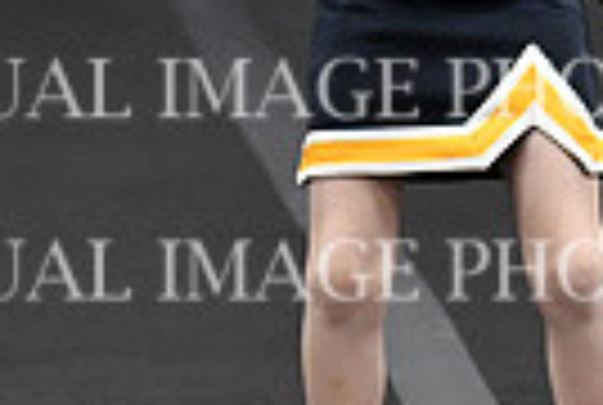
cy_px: -2
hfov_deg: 1.9
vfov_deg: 1.3
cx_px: 423
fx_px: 17929
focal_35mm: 1068
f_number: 2.8
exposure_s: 1/800
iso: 5000
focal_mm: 165
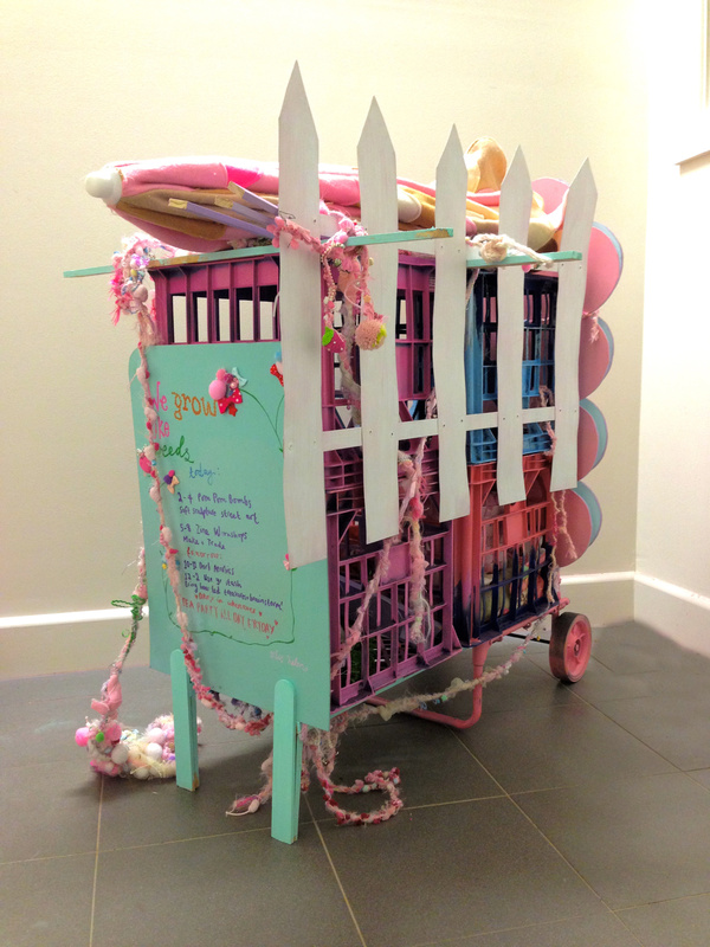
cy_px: 474
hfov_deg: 42.9
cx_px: 355
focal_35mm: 33
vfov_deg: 55.4
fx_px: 902
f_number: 2.4
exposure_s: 1/20
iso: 200
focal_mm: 4.13
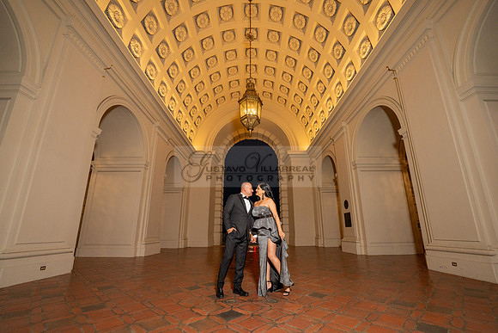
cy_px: 174
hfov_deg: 99.3
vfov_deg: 76.3
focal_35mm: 15
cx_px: 256
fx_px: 211
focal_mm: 14.6
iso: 800
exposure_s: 1/160
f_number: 2.8
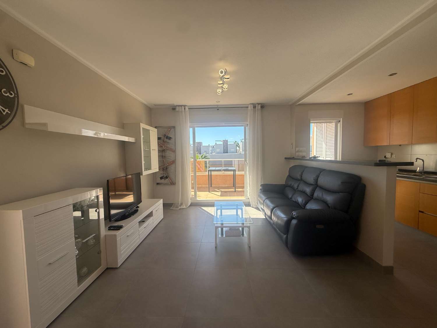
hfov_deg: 102.1
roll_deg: +0.7
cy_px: 164
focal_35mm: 14
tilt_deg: -3.6
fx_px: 177
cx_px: 218
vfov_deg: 85.7
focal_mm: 2.22
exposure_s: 1/1017
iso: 64
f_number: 2.2
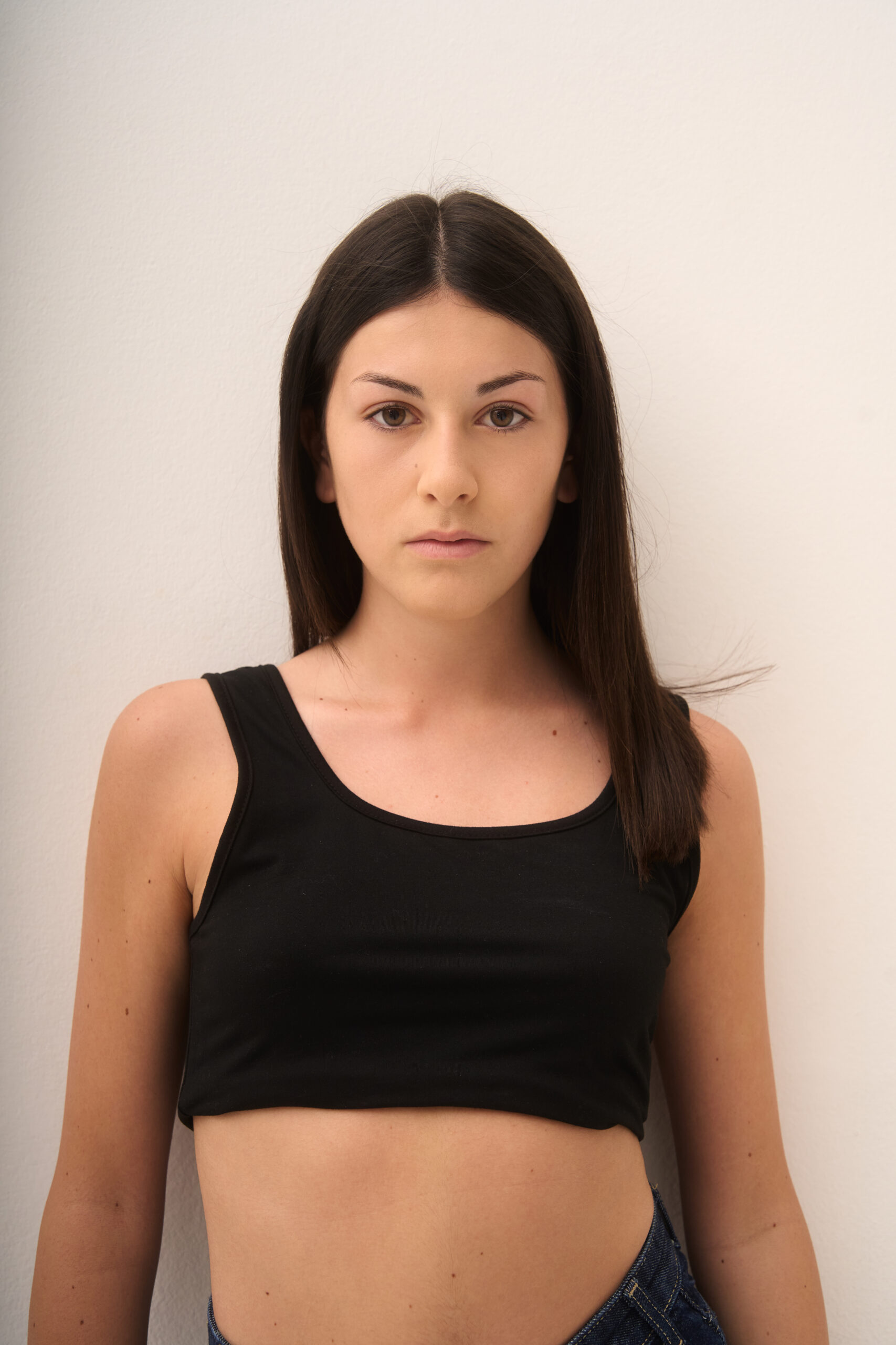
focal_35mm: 47
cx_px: 448
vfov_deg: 41.9
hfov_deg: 28.7
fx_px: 1754
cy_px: 672
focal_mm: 47
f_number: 6.3
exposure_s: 1/250
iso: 500
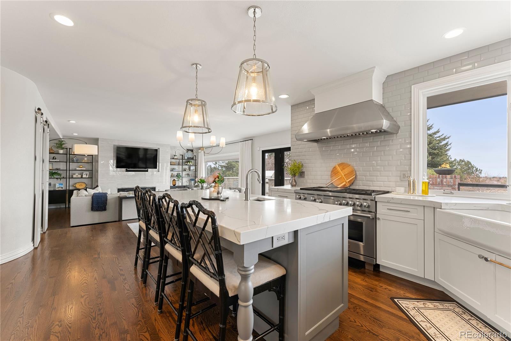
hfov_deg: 104.2
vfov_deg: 81.3
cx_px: 256
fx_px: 199
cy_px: 170
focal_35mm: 14
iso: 160
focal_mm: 14
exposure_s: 1/3
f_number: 8
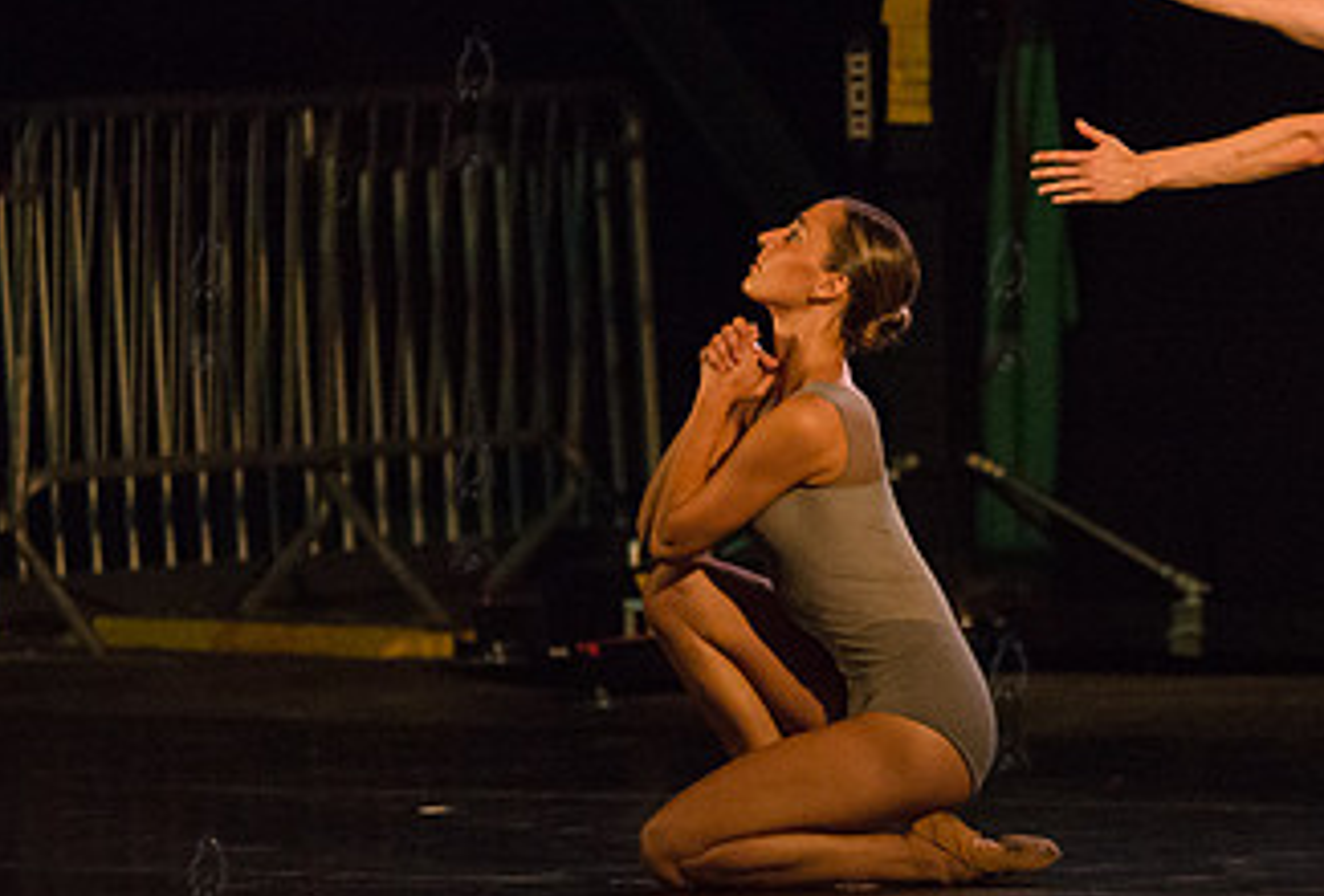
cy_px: 437
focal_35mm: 362
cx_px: 933
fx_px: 13376
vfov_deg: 3.8
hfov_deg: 5.7
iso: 4000
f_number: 2.8
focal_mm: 170
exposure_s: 1/800
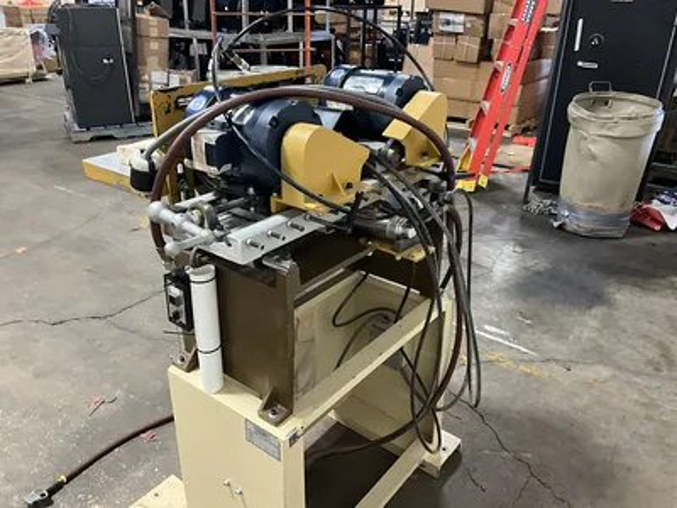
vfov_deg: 48.2
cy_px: 254
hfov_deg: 61.7
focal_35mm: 29
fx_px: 567
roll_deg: -0.9
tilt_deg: -26.1
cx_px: 338
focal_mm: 3
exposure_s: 1/41
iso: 320
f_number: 1.8
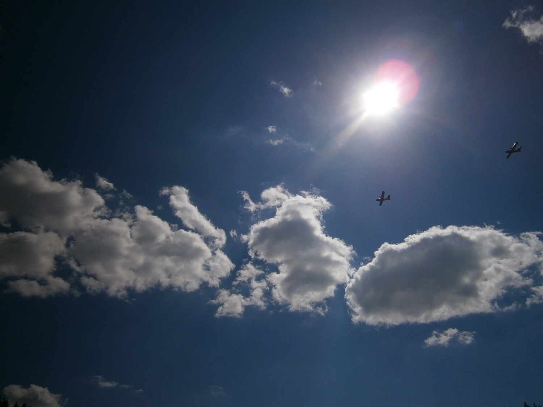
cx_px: 272
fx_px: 408
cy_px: 204
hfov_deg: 67.3
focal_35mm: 26
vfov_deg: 53.1
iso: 80
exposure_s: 1/1600
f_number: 8
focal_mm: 4.7
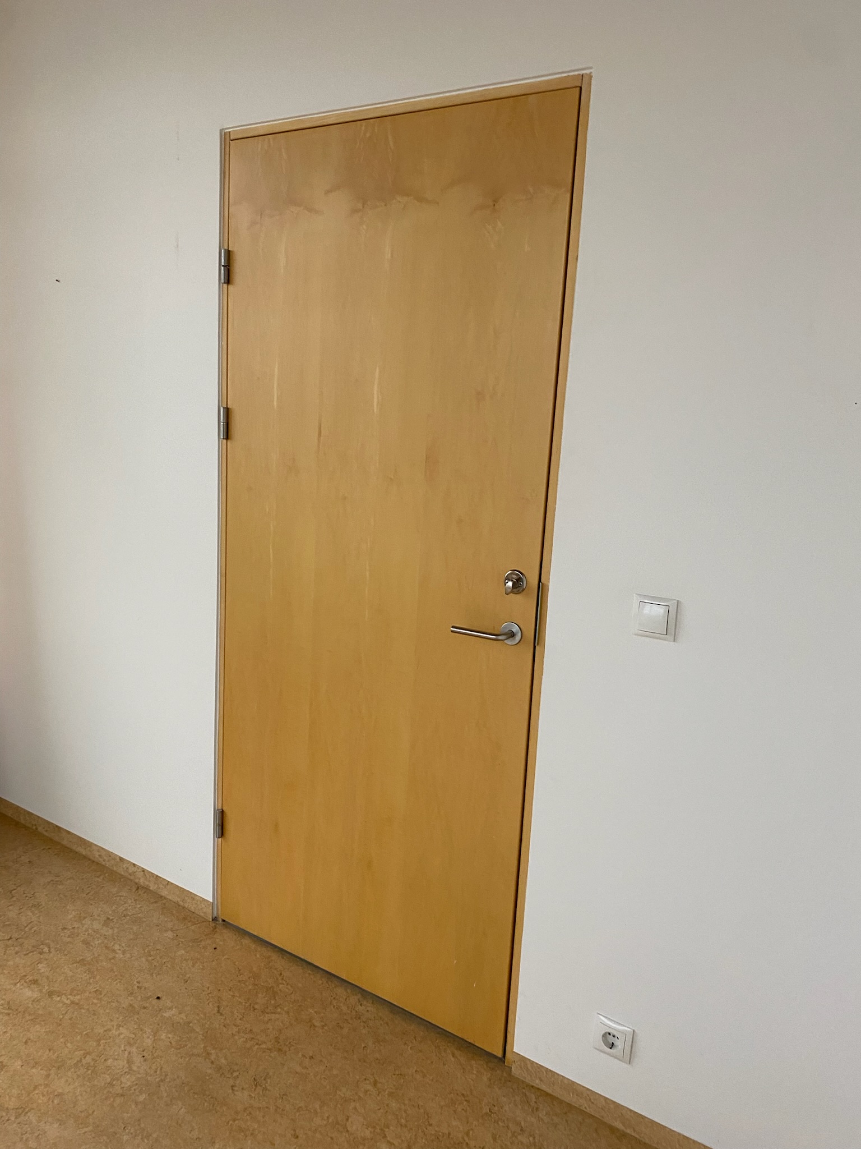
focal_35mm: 26
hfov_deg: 53.1
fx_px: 862
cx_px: 430
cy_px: 574
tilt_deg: -9.0
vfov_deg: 67.3
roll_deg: -3.2
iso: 125
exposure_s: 1/91
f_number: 1.8
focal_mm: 4.25
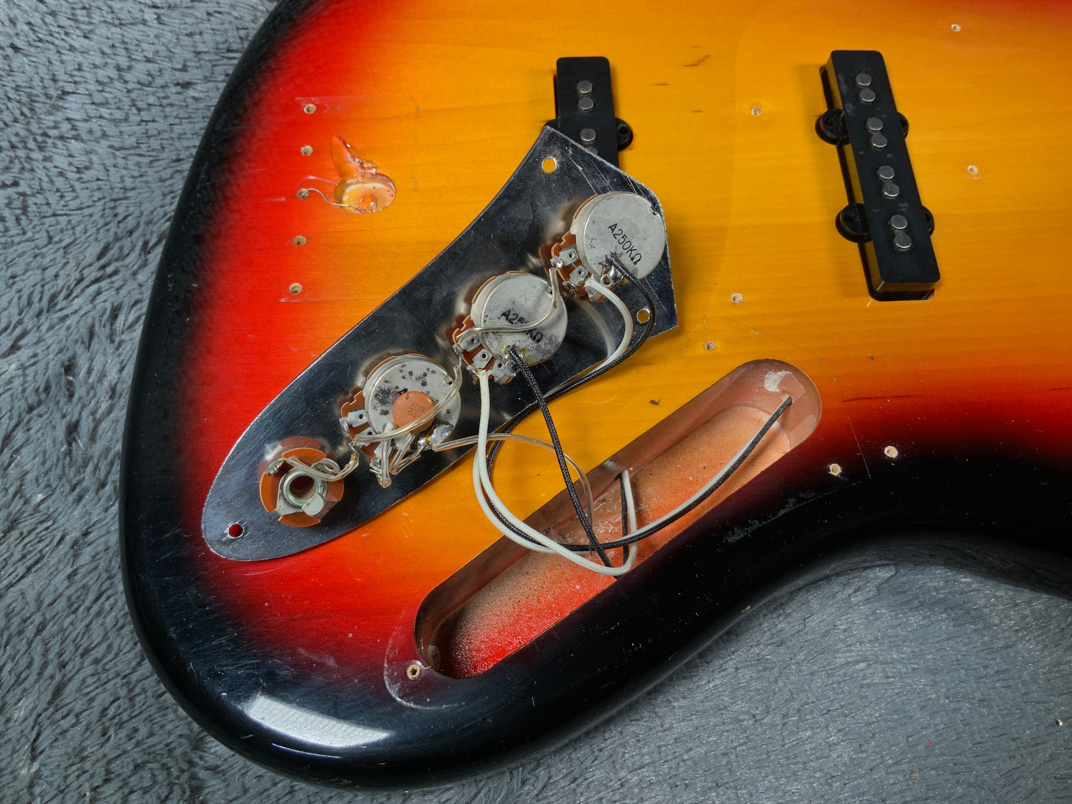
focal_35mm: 29
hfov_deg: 61.7
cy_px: 402
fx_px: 898
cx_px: 536
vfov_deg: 48.2
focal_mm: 3
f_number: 1.8
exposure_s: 1/104
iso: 20
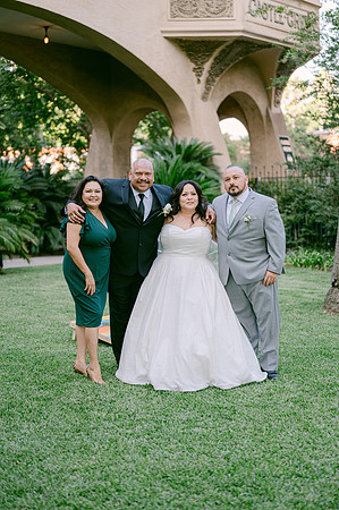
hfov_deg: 26.9
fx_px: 708
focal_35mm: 50
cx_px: 170
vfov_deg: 39.6
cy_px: 255
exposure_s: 1/400
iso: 100
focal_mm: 50
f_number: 2
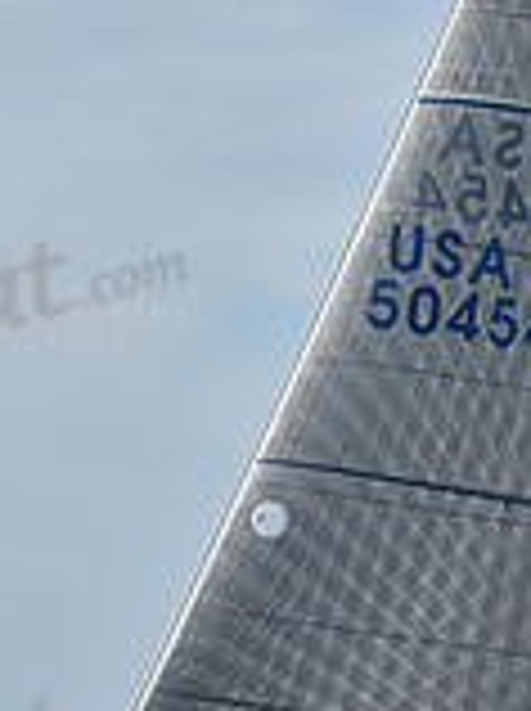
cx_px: 421
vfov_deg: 6.1
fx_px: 6665
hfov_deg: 4.6
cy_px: 36
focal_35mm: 325
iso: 320
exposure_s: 1/1000
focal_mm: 92
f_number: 9
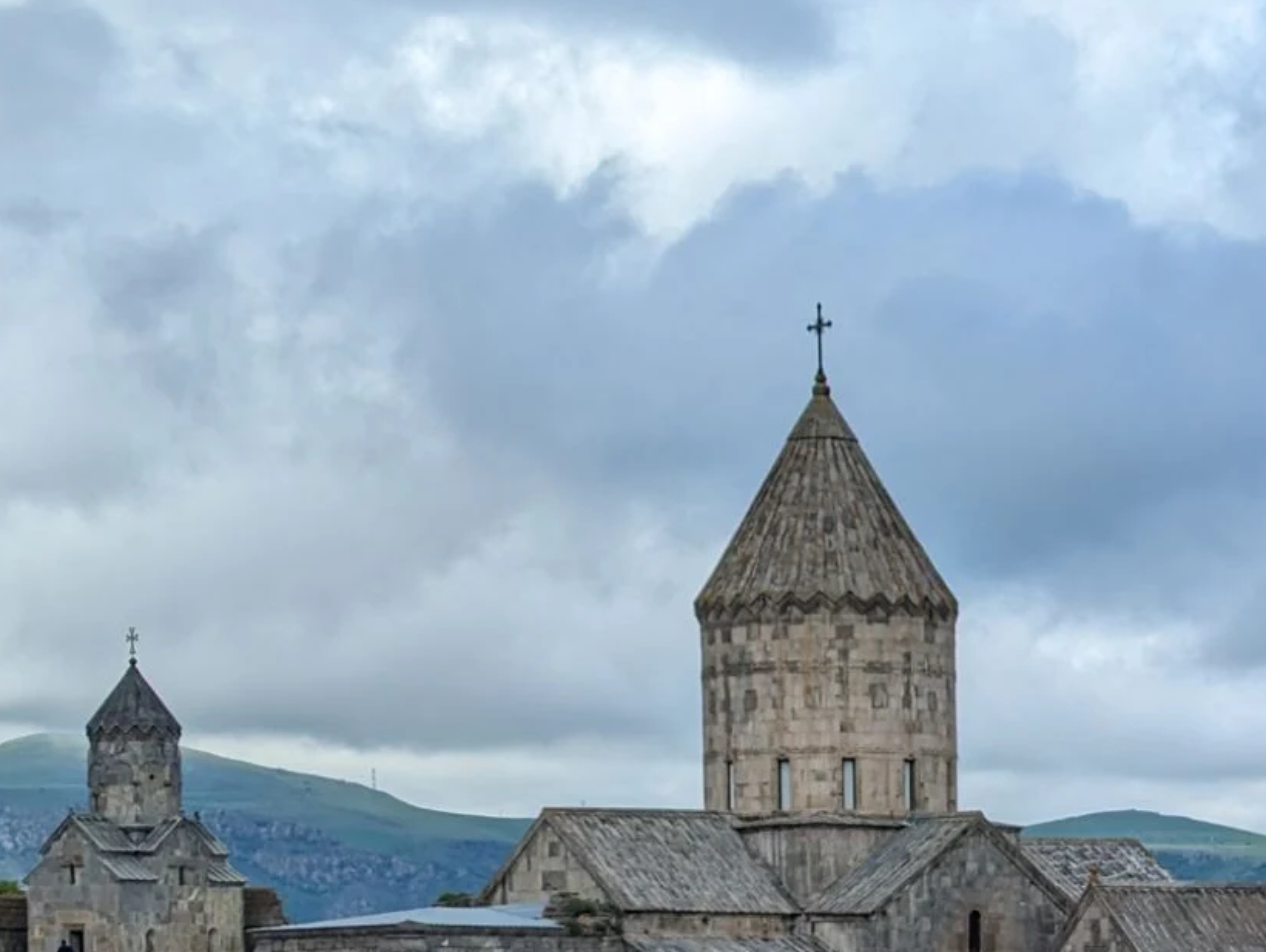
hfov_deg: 16.1
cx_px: 1522
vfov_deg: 12.5
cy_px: 1048
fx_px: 4285
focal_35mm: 117
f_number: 1.85
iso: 47
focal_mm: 6.81
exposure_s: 1/2500
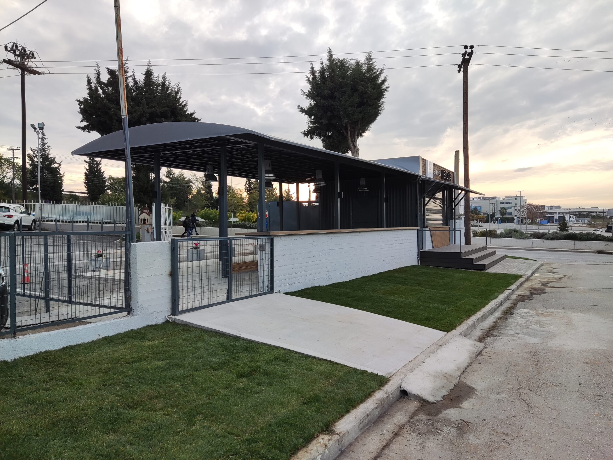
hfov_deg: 69.4
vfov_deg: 54.9
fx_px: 443
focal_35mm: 25
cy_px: 230
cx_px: 306
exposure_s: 1/289
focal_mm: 4.71
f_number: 1.79
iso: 50
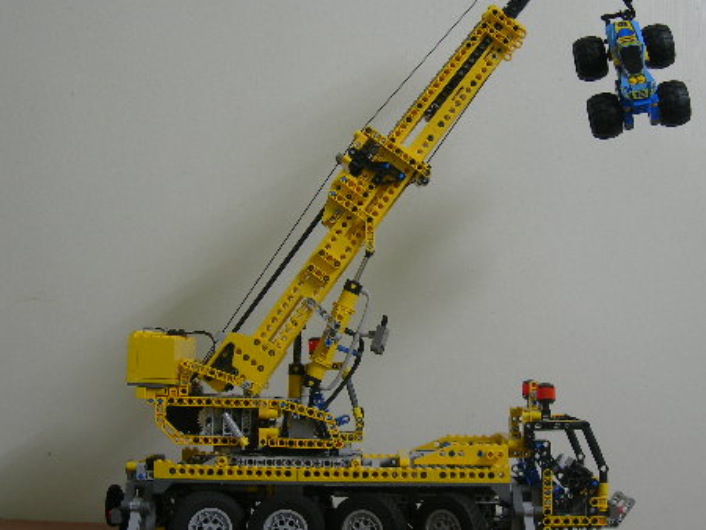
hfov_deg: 35.4
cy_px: 224
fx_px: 1102
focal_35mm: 54
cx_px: 413
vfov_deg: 27.0
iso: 50
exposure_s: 1/13.6
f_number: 2.8
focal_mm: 7.8
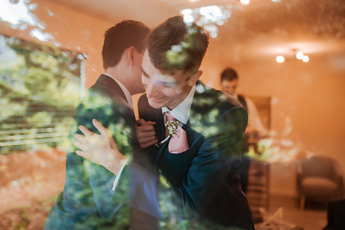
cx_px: 172
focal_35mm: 35
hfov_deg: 54.5
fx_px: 335
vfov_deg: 37.8
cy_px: 115
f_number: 1.4
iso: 1600
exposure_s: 1/1600
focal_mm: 35
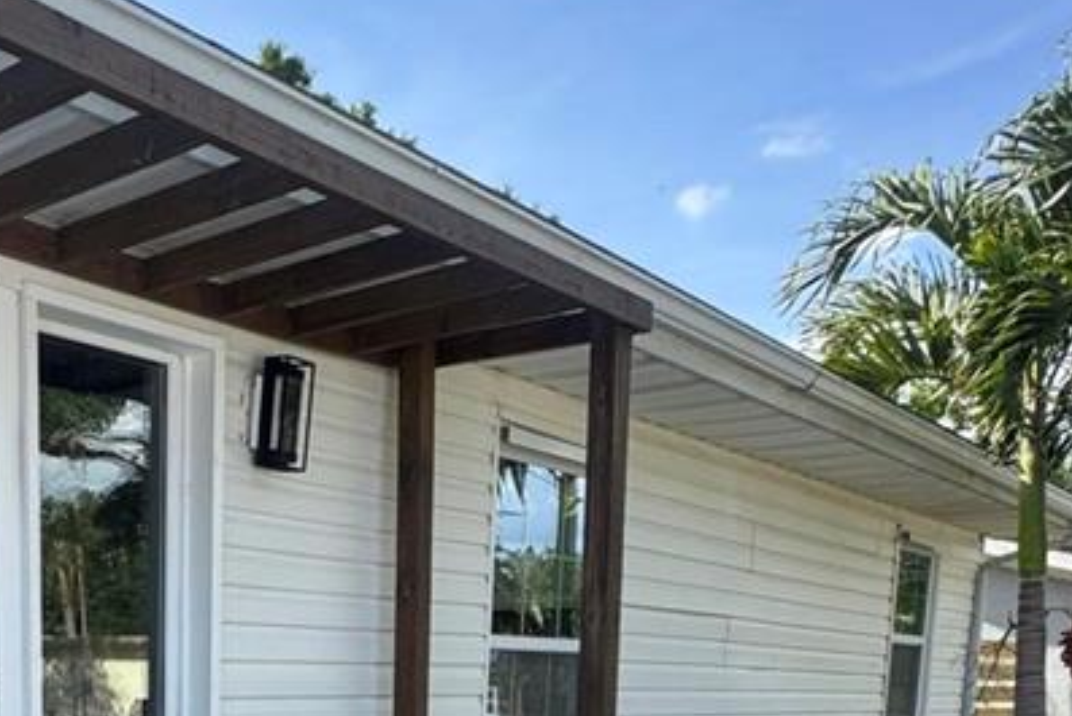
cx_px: 224
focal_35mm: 44
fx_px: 1311
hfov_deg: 42.6
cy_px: 892
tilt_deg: -9.8
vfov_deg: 26.6
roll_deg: -0.6
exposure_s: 1/537
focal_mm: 2.22
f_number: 2.2
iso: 40
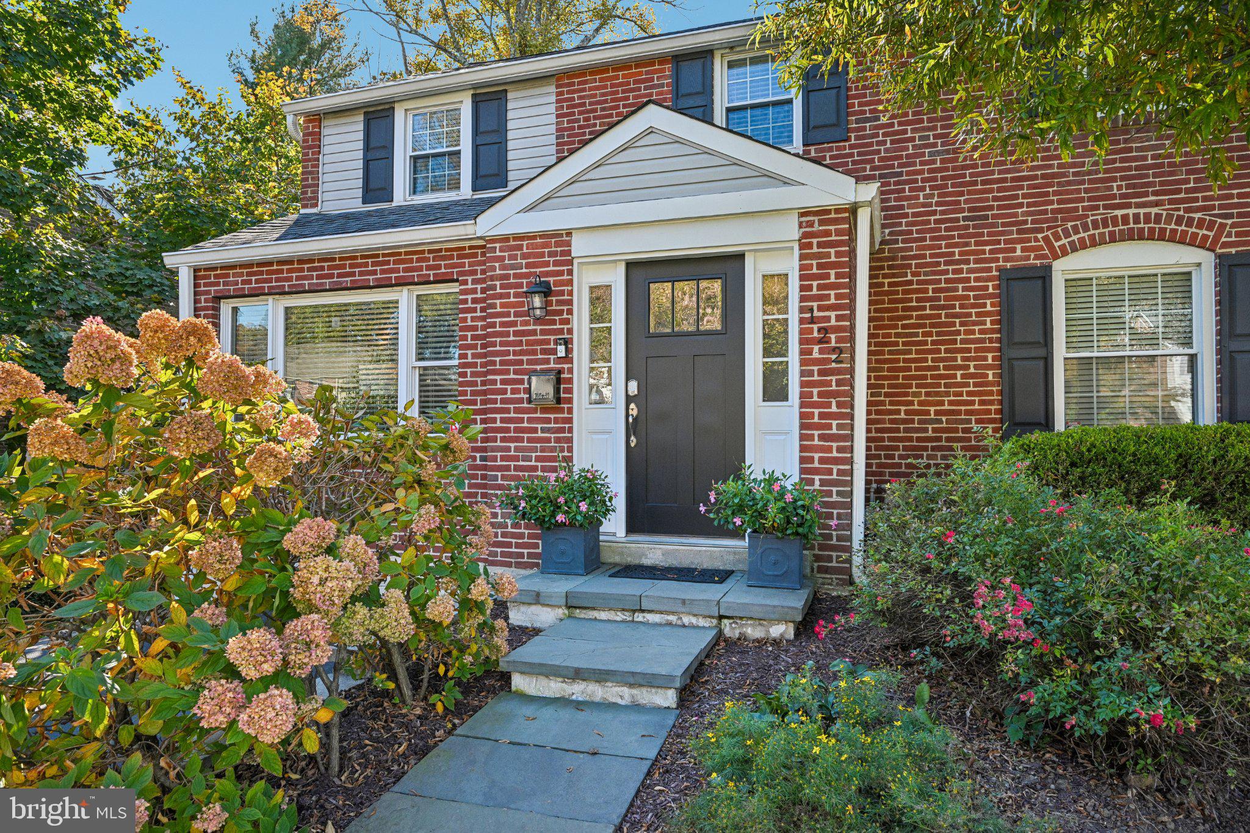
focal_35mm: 22
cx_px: 625
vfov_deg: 58.3
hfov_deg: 79.9
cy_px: 416
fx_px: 746
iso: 800
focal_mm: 21.5
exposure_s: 1/320
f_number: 8
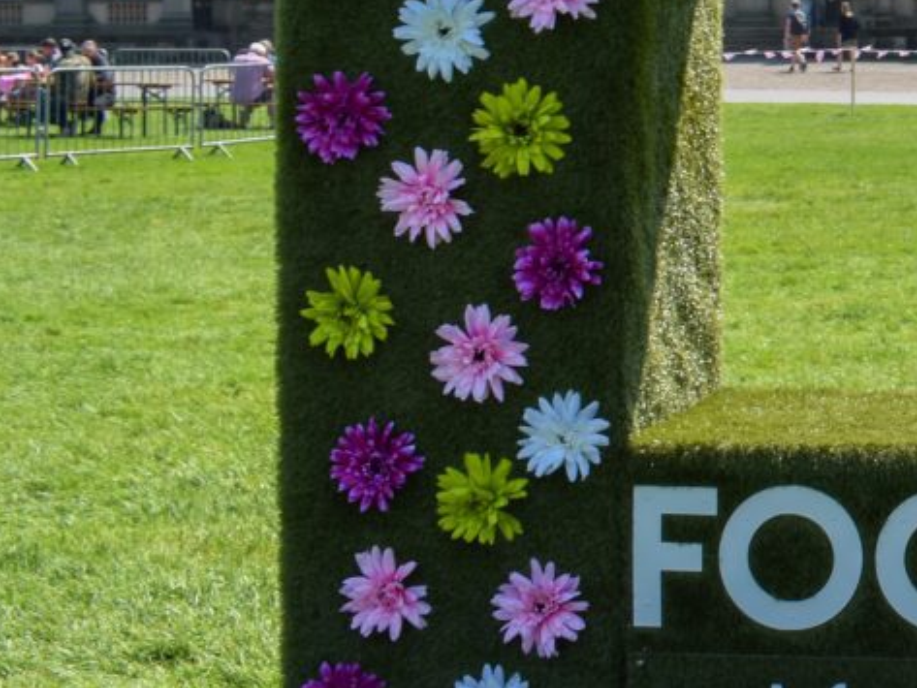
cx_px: 1322
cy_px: 72
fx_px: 2093
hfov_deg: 21.3
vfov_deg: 18.4
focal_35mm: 79
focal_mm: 18
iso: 100
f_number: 8
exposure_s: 1/200
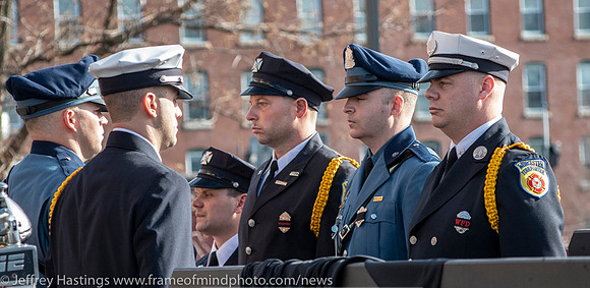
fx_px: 3236
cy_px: 185
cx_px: 313
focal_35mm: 213
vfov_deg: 5.1
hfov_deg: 10.4
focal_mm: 100
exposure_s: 1/2000
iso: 1250
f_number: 6.3
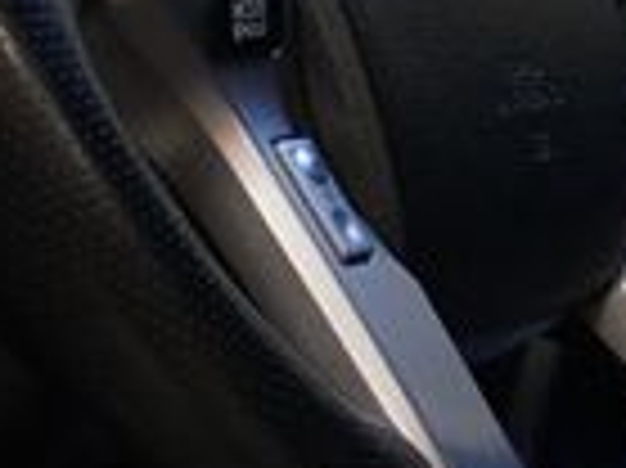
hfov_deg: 13.8
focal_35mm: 139
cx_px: 766
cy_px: -162
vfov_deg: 10.4
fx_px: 2515
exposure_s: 1/125
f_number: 4
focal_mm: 21
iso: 6400
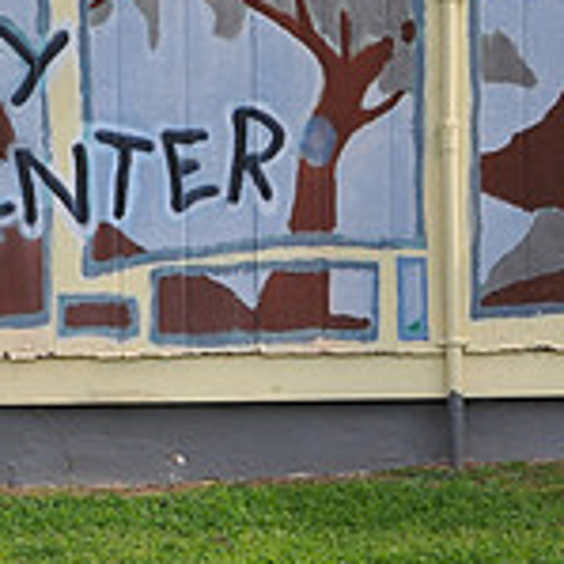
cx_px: -246
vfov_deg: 11.6
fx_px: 2747
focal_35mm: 149
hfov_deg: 11.3
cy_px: 9
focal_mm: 30
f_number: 9
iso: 200
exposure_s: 1/320
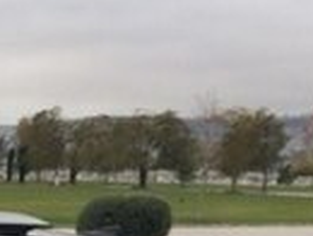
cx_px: -248
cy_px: 471
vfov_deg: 9.5
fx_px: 1332
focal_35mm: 147
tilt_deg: -13.0
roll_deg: -1.5
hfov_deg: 12.3
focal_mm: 4.15
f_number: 2.2
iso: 32
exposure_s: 1/494
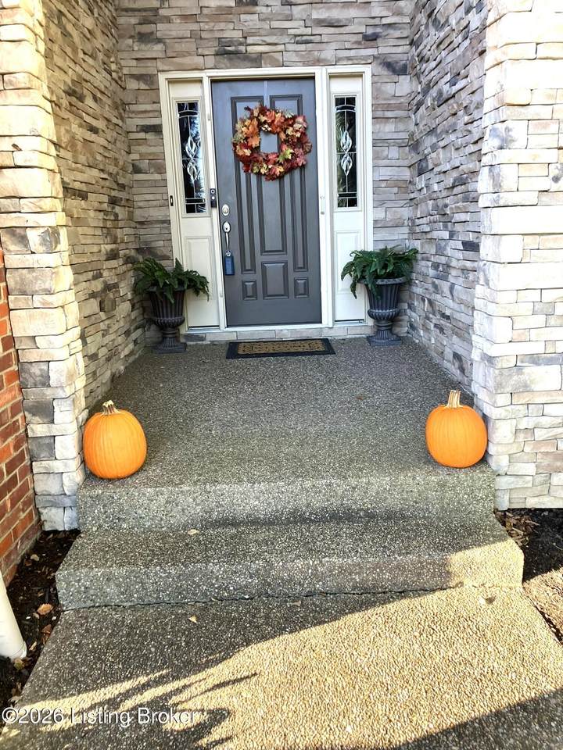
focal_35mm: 28
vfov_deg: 63.4
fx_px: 607
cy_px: 375
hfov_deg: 49.7
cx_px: 282
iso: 50
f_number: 1.8
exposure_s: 1/121
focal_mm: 3.99
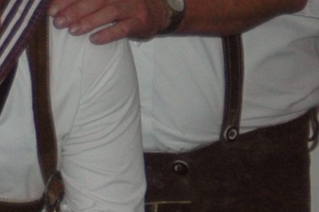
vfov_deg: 2.7
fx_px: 4559
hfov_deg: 3.9
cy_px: 23
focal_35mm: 515
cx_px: -710
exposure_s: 1/60
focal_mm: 52
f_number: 4.5
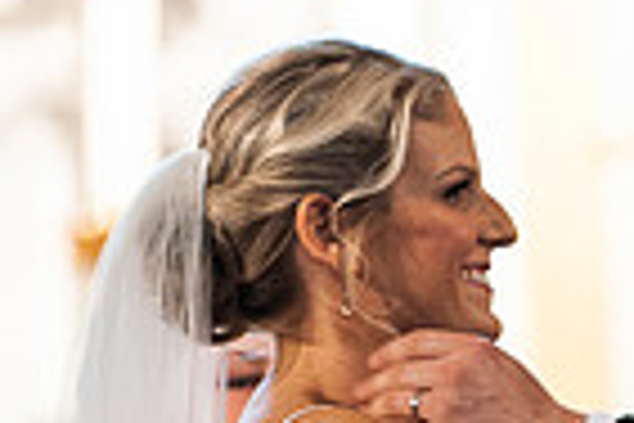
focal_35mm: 740
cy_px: 333
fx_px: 13031
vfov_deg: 1.9
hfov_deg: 2.8
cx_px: 692
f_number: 2.8
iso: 1600
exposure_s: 1/100
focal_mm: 180
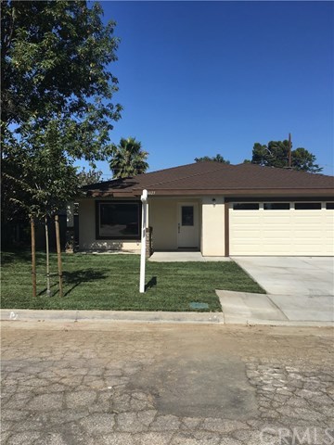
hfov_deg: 48.2
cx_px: 167
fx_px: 373
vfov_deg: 61.7
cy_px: 222
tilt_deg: +0.1
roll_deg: +2.2
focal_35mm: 29
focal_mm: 4.15
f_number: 2.2
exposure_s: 1/2262
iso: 25
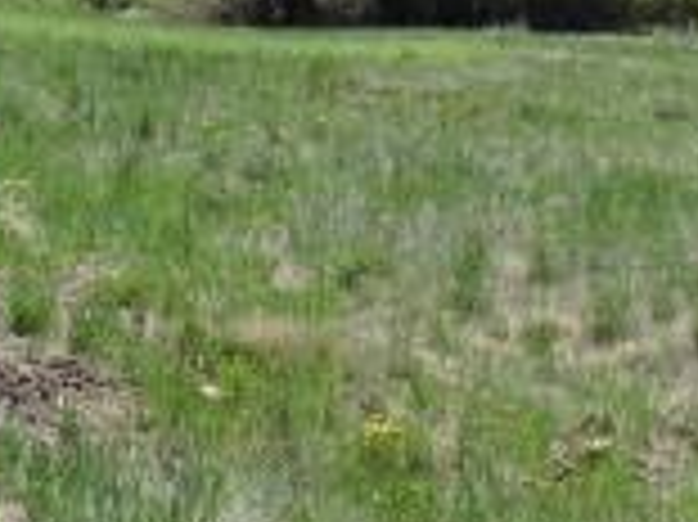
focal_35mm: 99
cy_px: -310
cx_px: 653
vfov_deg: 13.8
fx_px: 1995
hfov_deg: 19.4
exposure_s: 1/800
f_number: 3
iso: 100
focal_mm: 4.3
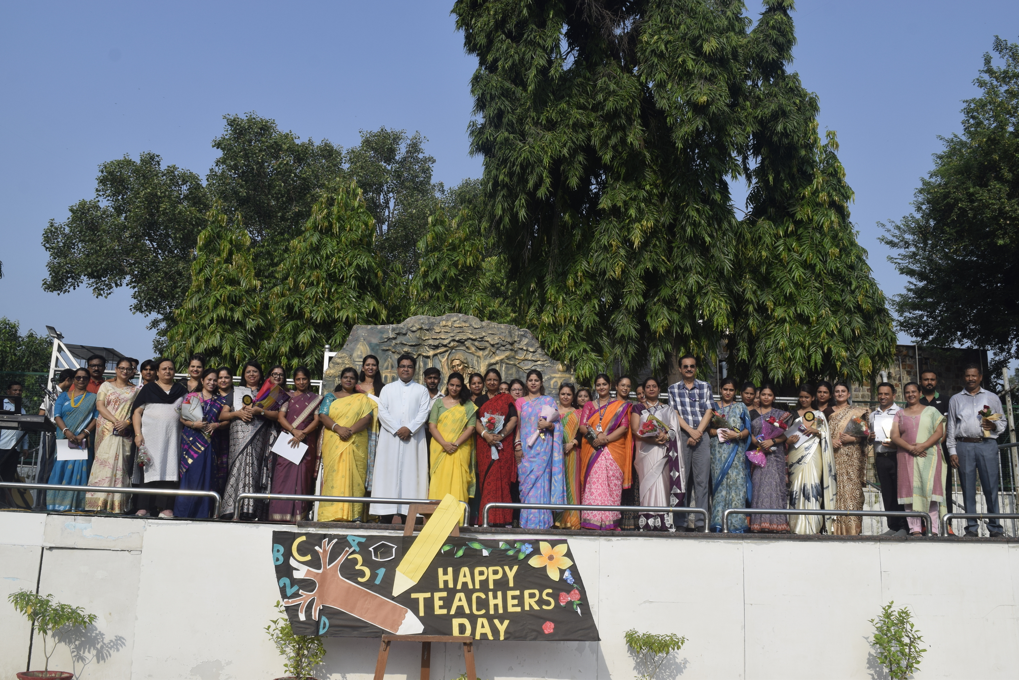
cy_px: 340
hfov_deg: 61.9
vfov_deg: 43.6
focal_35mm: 30
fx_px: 849
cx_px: 510
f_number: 10
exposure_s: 1/400
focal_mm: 20
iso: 200
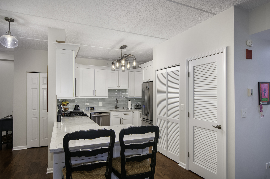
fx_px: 157
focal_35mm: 21
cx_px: 135
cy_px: 90
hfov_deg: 81.3
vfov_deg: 59.4
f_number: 9
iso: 640
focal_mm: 14
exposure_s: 1/250
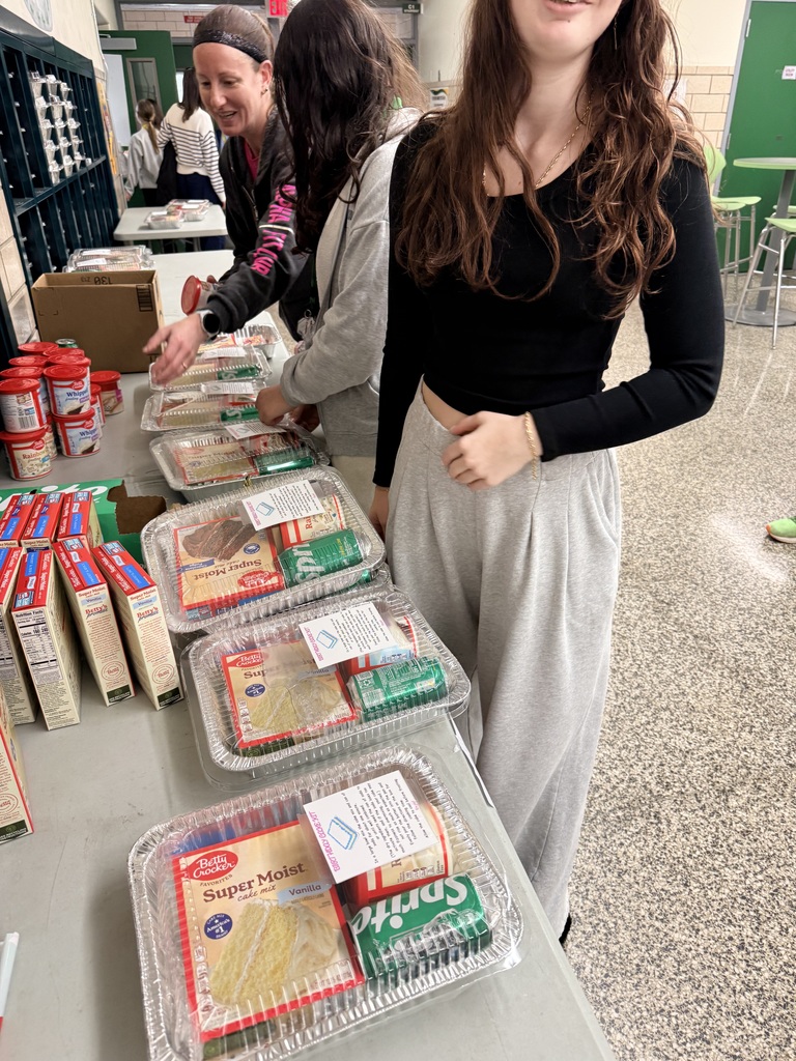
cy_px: 530
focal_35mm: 24
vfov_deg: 71.6
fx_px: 736
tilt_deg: -31.7
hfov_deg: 56.8
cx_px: 398
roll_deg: -0.6
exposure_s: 1/60
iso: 160
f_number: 1.78
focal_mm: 6.76
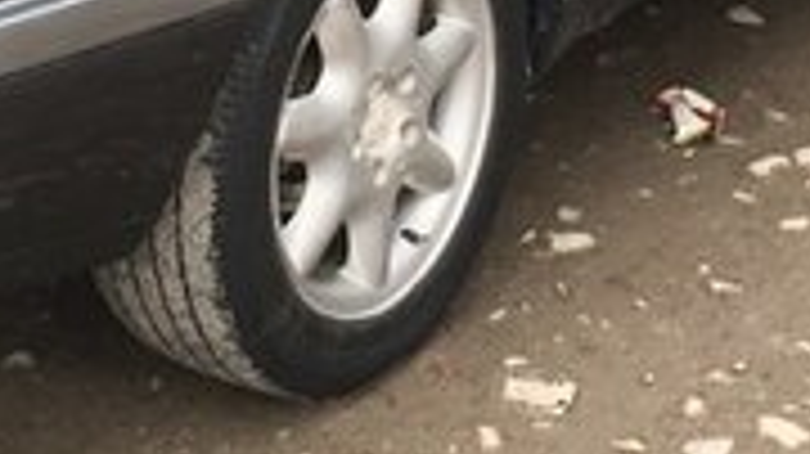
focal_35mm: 116
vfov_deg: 9.9
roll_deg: -1.0
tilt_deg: -13.3
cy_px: -330
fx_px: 2490
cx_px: 310
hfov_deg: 18.5
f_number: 2.2
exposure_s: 1/50
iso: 25
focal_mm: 4.15
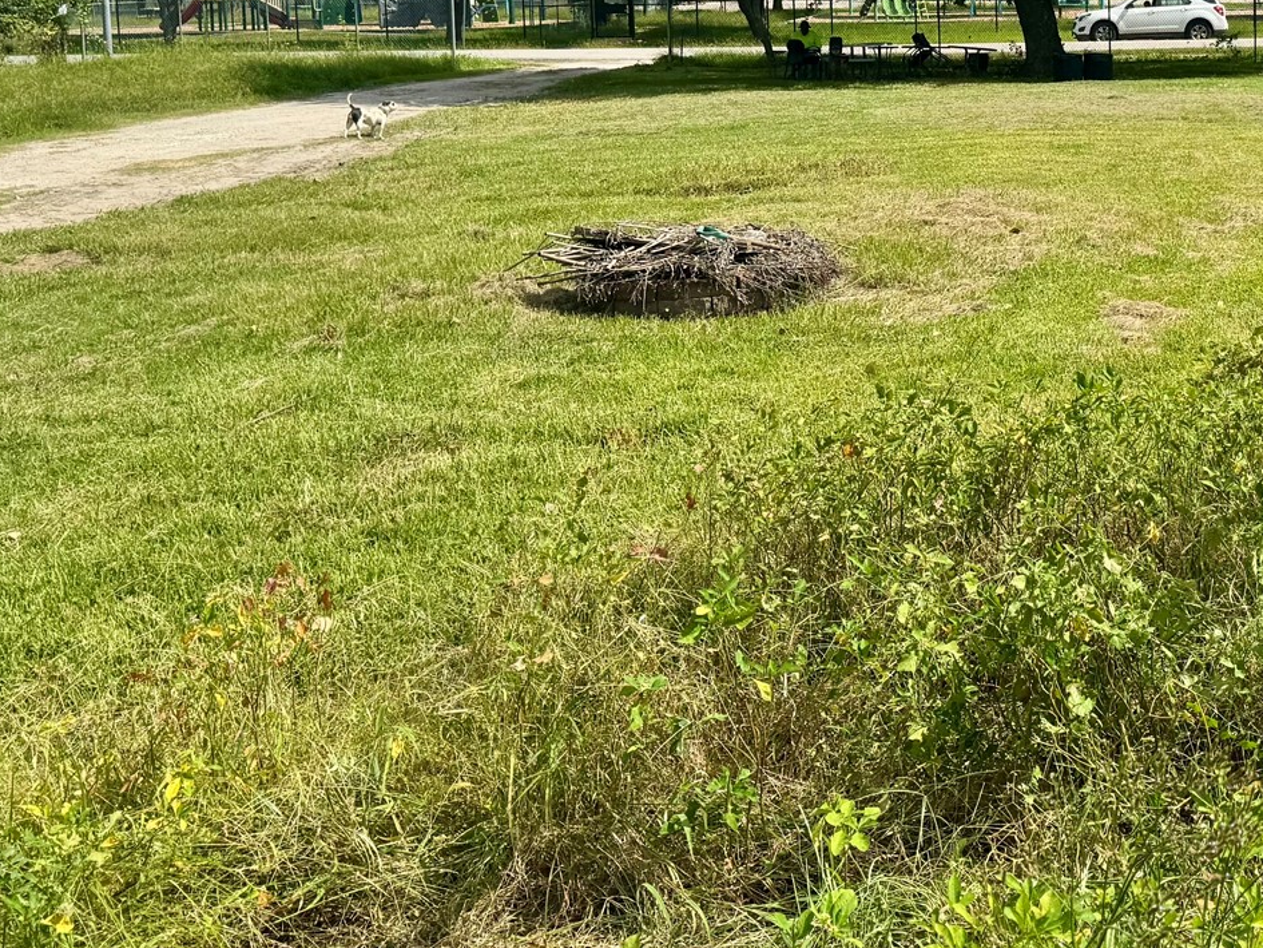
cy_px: 171
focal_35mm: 52
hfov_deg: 35.5
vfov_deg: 27.4
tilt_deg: -7.4
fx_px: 1898
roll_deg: +0.9
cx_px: 1029
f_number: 1.78
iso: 80
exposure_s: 1/4950
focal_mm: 6.76
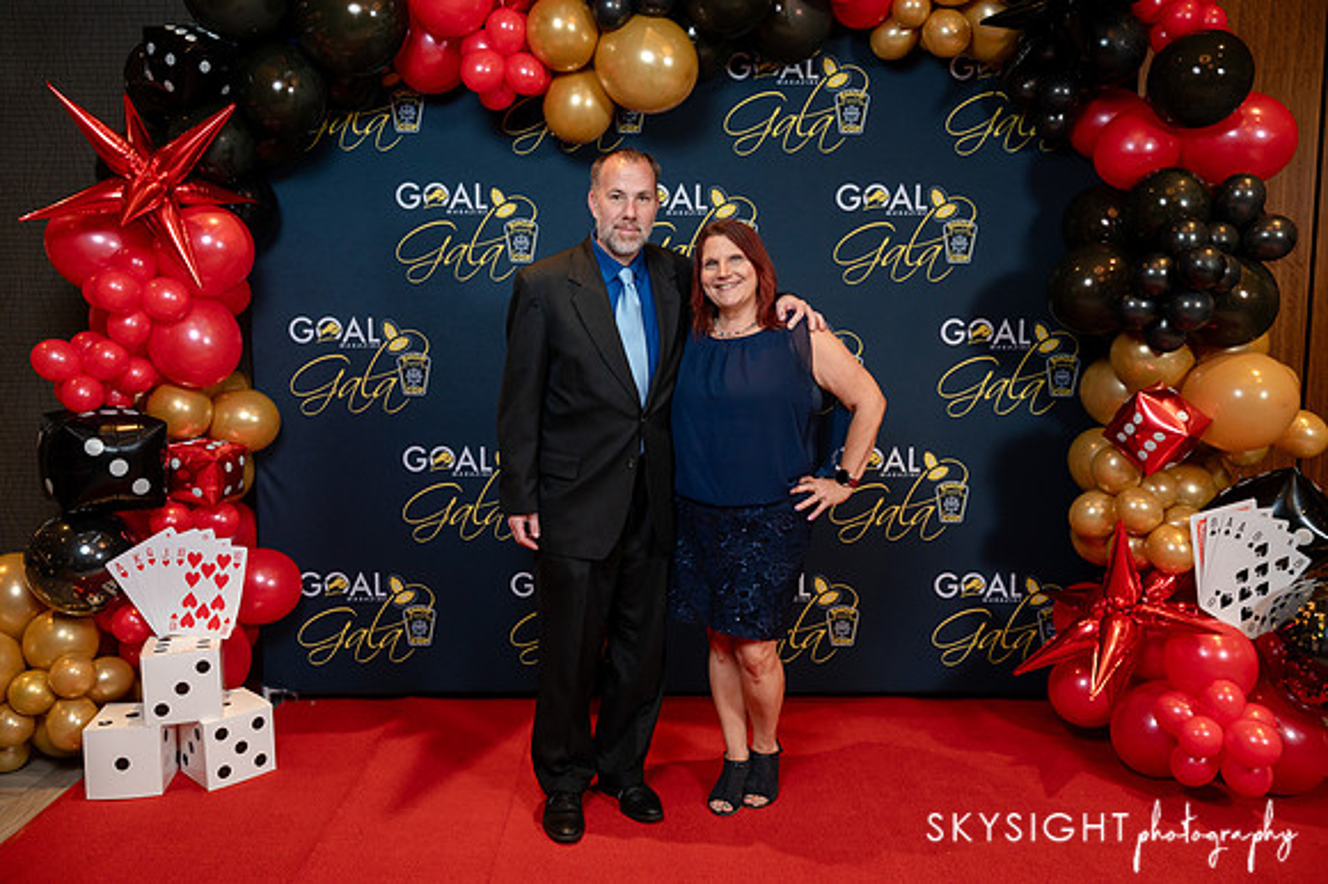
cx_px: 664
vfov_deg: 45.9
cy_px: 442
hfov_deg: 65.0
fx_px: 1043
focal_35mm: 28
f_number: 4.5
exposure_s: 1/200
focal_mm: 28
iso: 1250
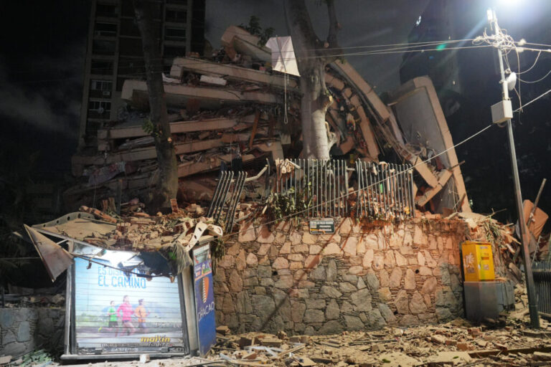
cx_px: 276
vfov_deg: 46.4
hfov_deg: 65.5
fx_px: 429
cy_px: 184
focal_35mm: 28
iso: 3200
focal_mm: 28
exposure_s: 1/60
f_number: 4
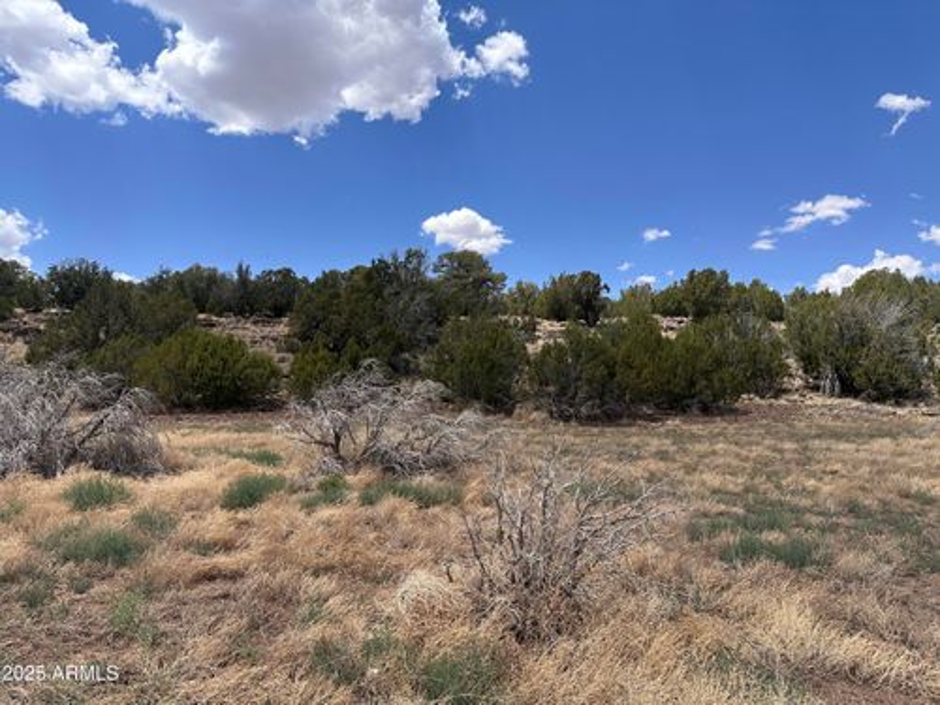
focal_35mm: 24
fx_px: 652
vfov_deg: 56.8
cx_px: 470
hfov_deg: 71.6
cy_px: 352
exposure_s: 1/4184
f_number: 1.78
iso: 80
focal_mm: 6.86
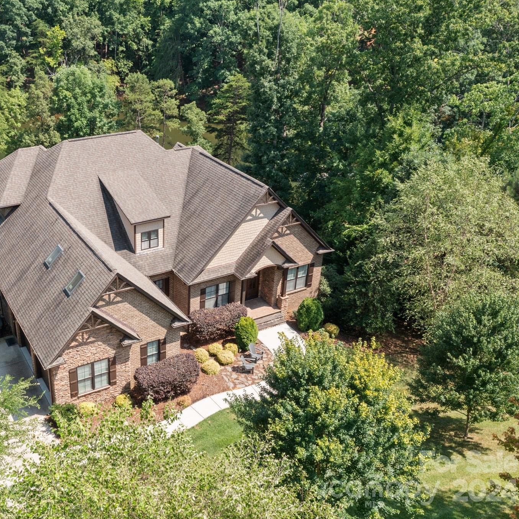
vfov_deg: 46.0
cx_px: 153
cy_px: 261
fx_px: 611
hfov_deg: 45.0
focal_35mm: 36
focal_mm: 10.26
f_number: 5.6
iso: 100
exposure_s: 1/320
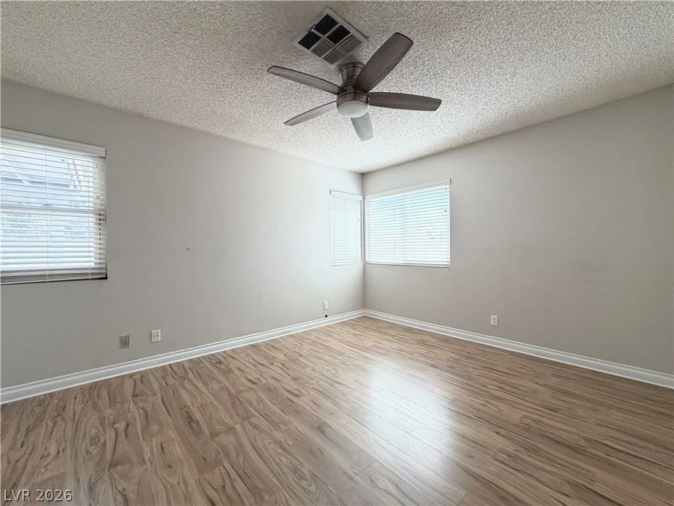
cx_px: 337
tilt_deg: -1.6
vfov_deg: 85.7
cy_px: 253
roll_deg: +0.1
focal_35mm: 14
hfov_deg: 102.1
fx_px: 273
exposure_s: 1/120
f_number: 2.2
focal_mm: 2.22
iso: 100
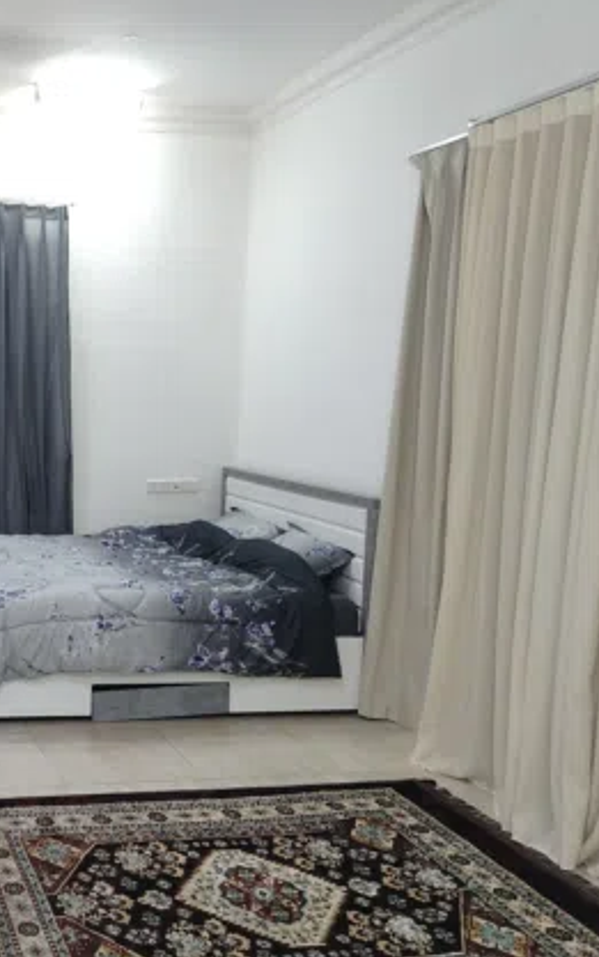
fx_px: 1018
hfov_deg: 29.9
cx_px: -37
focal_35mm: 39
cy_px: 500
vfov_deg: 50.4
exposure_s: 1/25
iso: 823
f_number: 1.75
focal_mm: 5.25
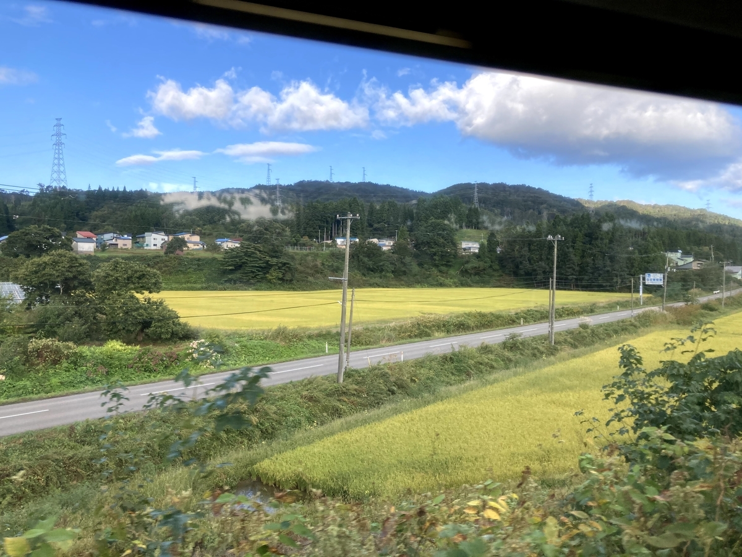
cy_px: 278
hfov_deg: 63.4
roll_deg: -0.6
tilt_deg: +1.1
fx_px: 600
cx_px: 371
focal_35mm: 28
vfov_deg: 49.7
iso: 20
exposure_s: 1/750
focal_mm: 3.99
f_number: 1.8
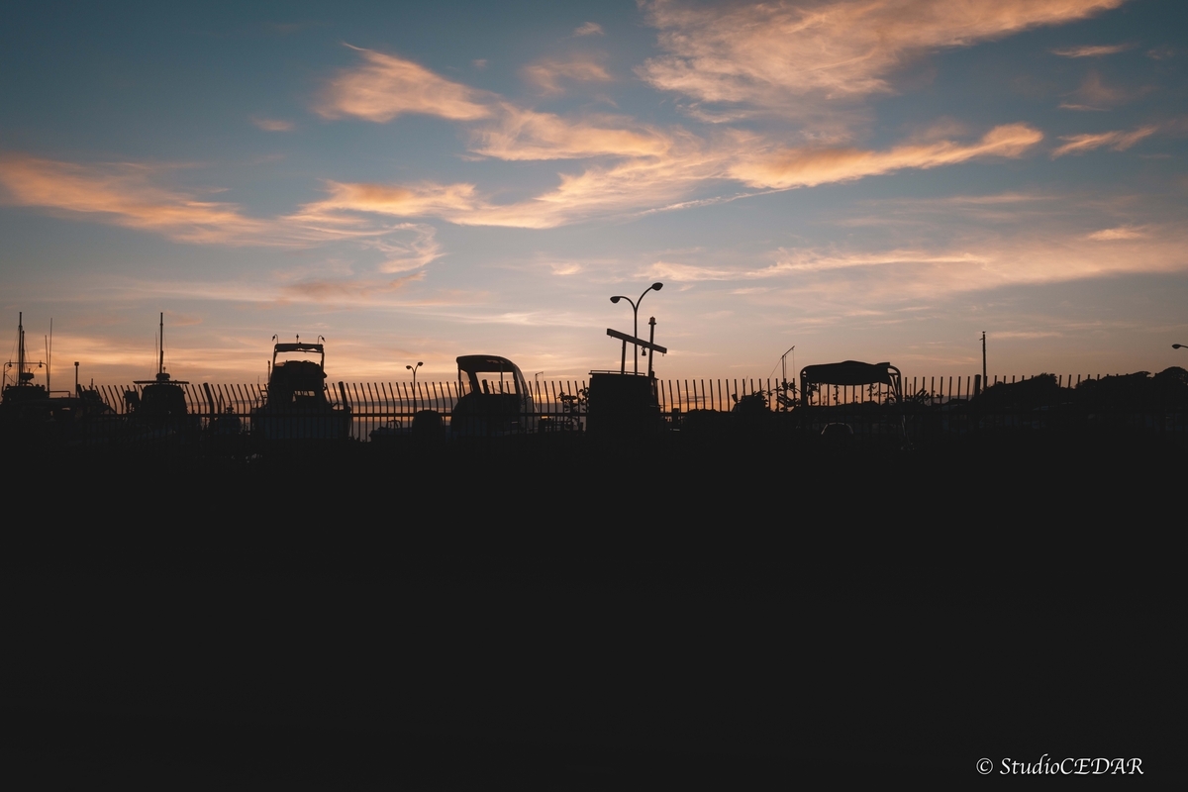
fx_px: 1155
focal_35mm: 35
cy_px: 396
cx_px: 594
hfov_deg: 54.4
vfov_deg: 37.9
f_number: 11
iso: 250
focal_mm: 35
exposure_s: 1/125
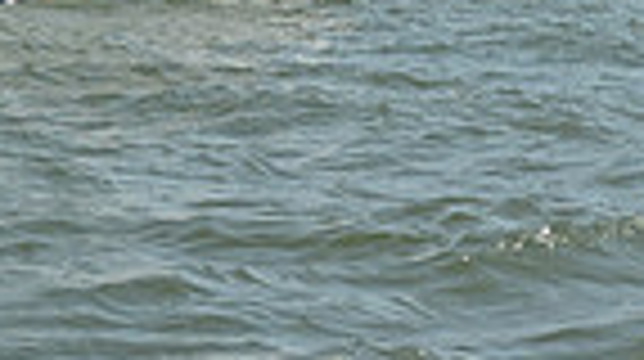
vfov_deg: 3.2
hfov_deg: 5.9
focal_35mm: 366
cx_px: -155
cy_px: -850
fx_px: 6242
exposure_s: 1/1250
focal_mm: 86
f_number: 9
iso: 320
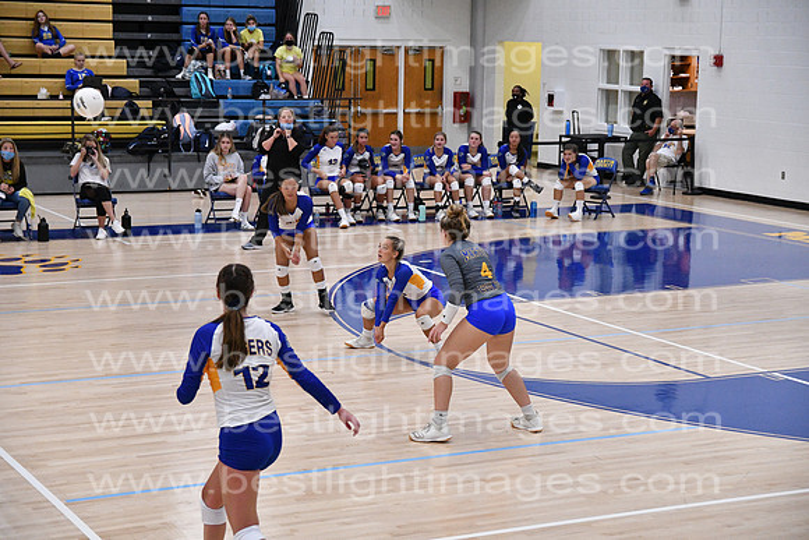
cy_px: 270
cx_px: 404
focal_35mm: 75
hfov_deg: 27.0
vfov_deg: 18.2
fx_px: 1686
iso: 5000
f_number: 3.2
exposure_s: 1/1000
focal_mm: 50
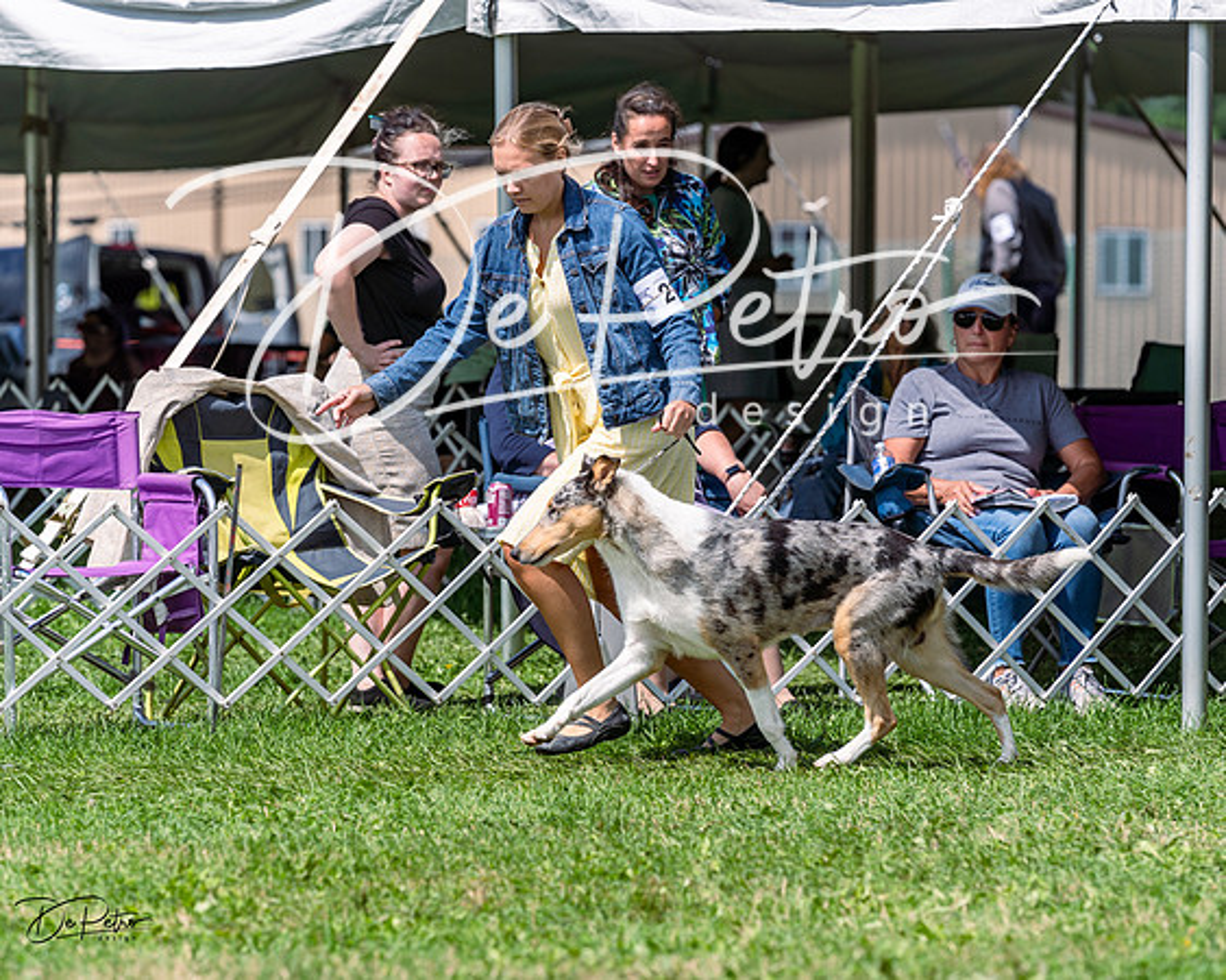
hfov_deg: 8.6
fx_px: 8170
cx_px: 613
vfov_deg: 6.9
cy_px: 490
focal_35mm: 225
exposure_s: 1/1000
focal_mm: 200
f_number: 5
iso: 100
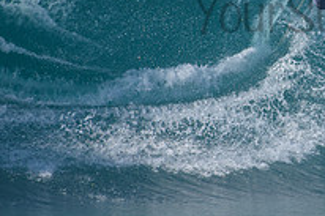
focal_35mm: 1428
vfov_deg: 1.0
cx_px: 357
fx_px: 12881
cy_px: -4
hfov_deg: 1.4
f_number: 5.6
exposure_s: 1/2000
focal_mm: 500
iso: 220
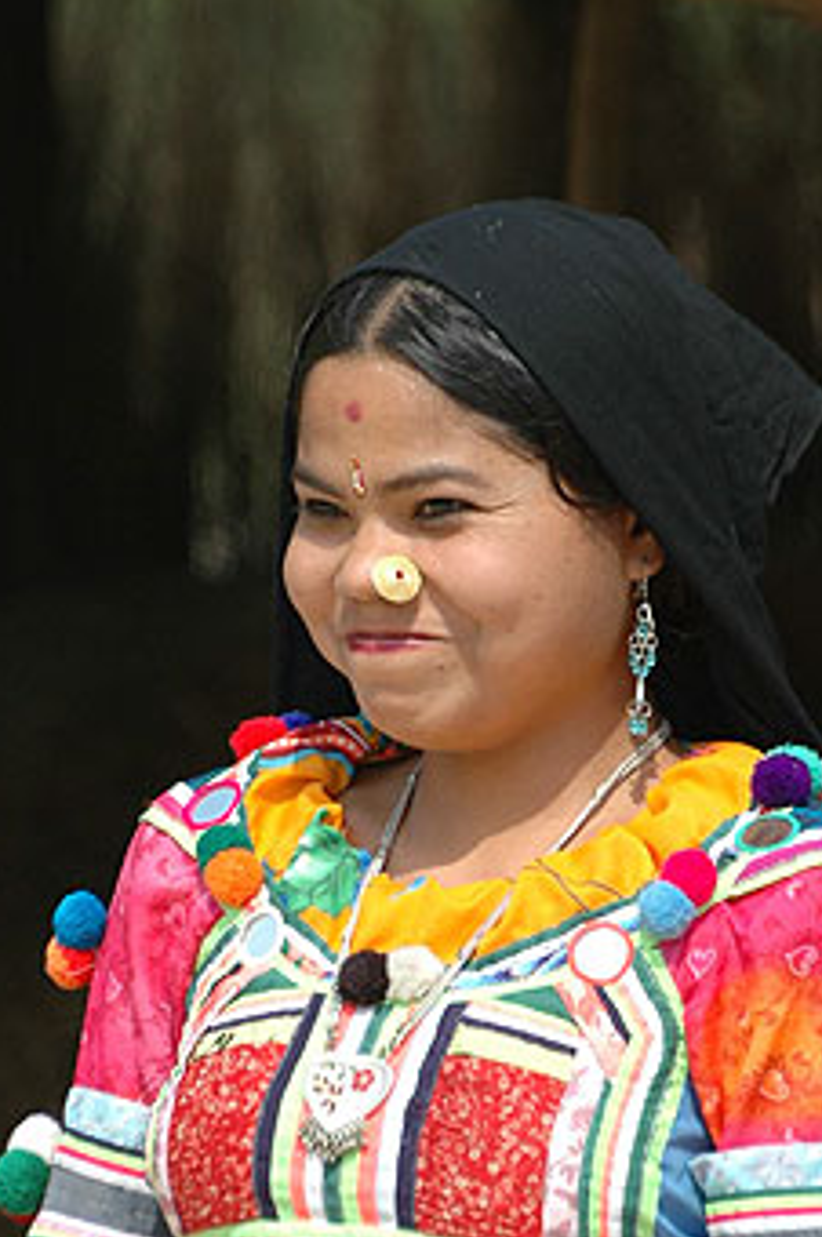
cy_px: 799
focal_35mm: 569
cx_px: 338
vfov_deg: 3.6
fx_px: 19527
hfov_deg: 2.4
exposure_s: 1/640
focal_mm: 220
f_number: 5.3
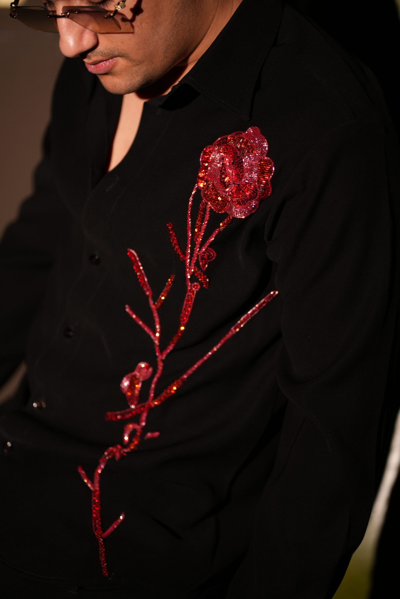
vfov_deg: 23.9
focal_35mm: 85
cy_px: 300
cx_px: 200
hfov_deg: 16.1
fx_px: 1416
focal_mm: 85
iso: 320
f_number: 2
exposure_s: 1/160
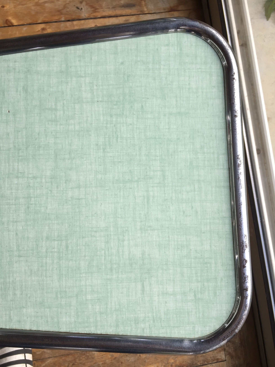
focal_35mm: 29
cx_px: 138
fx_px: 307
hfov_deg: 48.2
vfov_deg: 61.7
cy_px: 184
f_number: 2.2
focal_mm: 4.15
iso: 32
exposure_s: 1/130
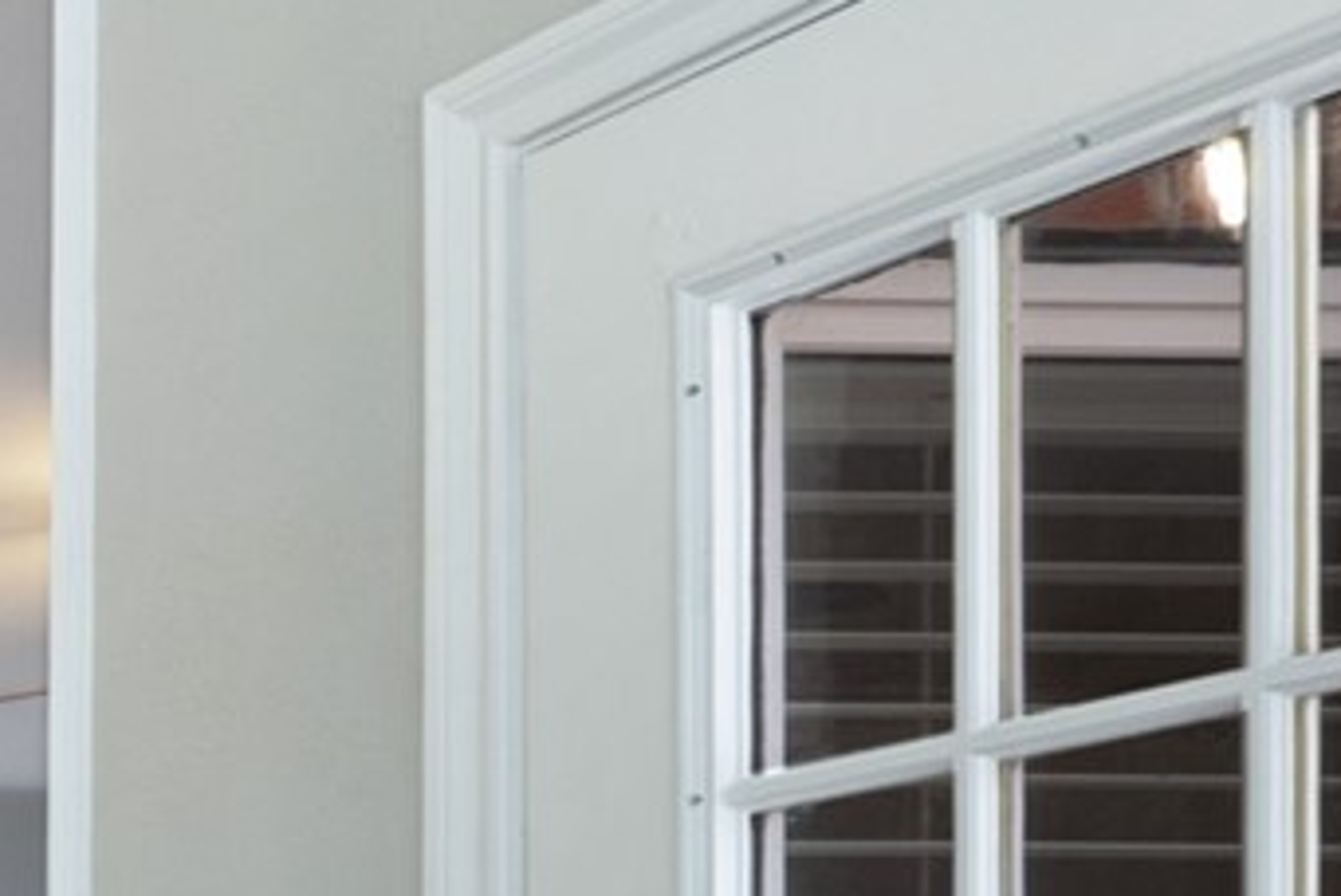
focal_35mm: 89
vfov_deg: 13.7
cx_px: -2293
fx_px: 3318
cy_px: 1609
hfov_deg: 13.0
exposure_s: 1/3
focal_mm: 14
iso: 100
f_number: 9
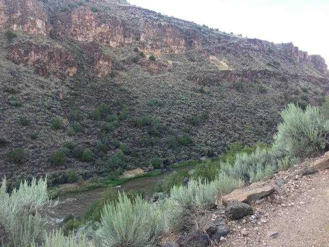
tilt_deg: -7.7
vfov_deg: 48.2
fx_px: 276
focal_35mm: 29
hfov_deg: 61.7
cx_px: 164
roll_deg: -2.5
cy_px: 124
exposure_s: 1/60
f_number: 2.2
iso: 32
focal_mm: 4.15
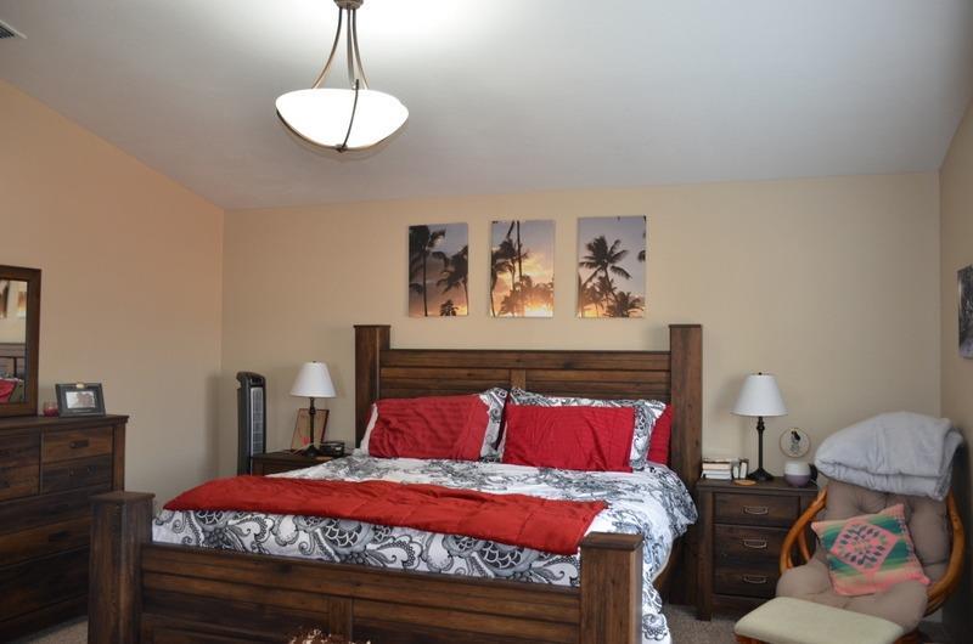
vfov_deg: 43.4
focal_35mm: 30
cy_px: 322
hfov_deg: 62.0
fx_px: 809
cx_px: 486
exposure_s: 1/60
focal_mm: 20
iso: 640
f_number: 3.5
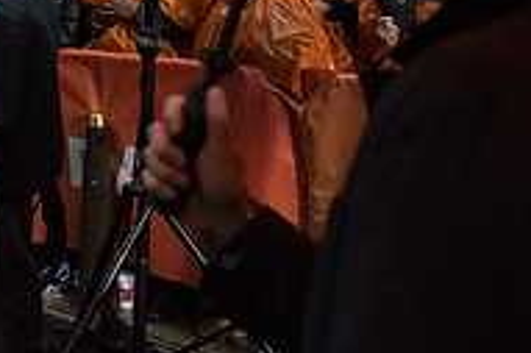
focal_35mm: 73
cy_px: -38
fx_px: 1076
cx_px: -214
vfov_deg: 18.0
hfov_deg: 23.5
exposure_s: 1/4000
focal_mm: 24
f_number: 2.8
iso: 10000
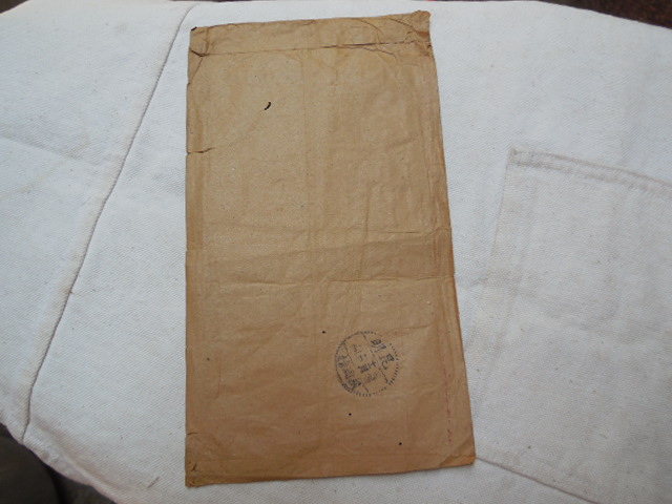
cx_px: 336
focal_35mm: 30
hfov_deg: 60.0
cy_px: 252
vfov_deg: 46.8
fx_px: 582
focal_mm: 5.3
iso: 125
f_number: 3.2
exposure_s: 1/160
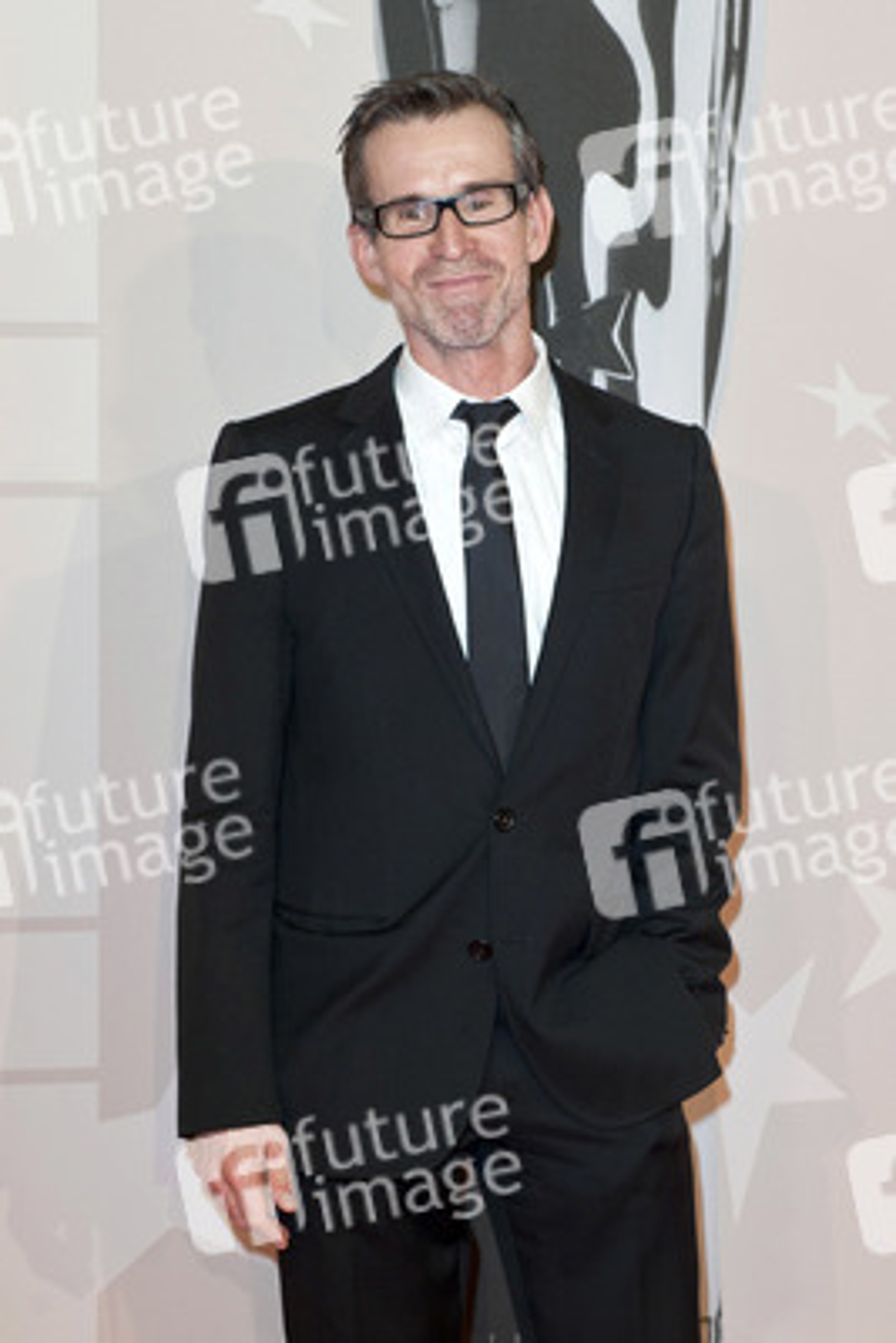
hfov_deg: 19.5
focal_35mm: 70
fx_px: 2611
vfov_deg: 28.8
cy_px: 672
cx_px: 448
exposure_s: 1/250
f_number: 5.6
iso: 800
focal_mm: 70
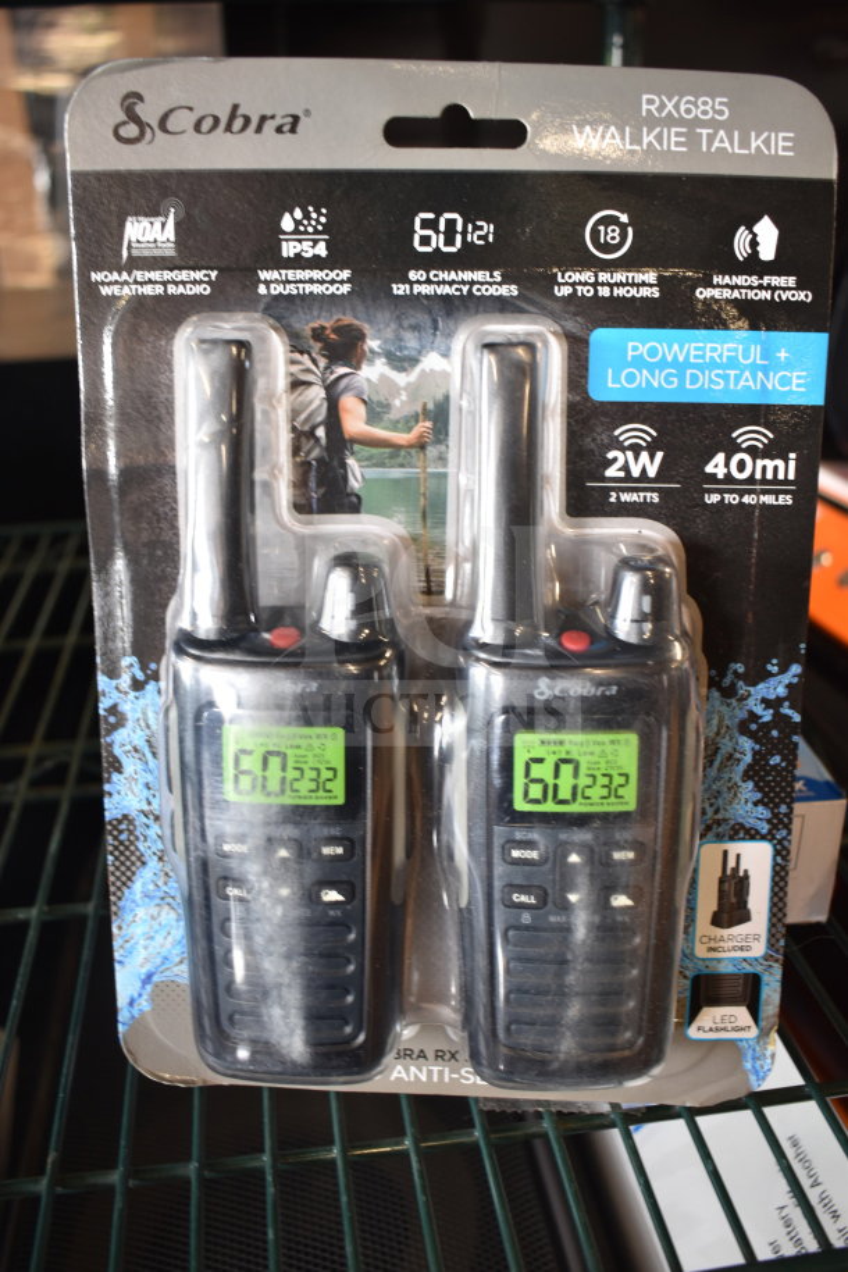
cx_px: 424
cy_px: 636
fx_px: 1166
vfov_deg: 57.2
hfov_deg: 40.0
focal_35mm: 33
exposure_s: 1/30
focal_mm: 22
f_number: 3.8
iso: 500
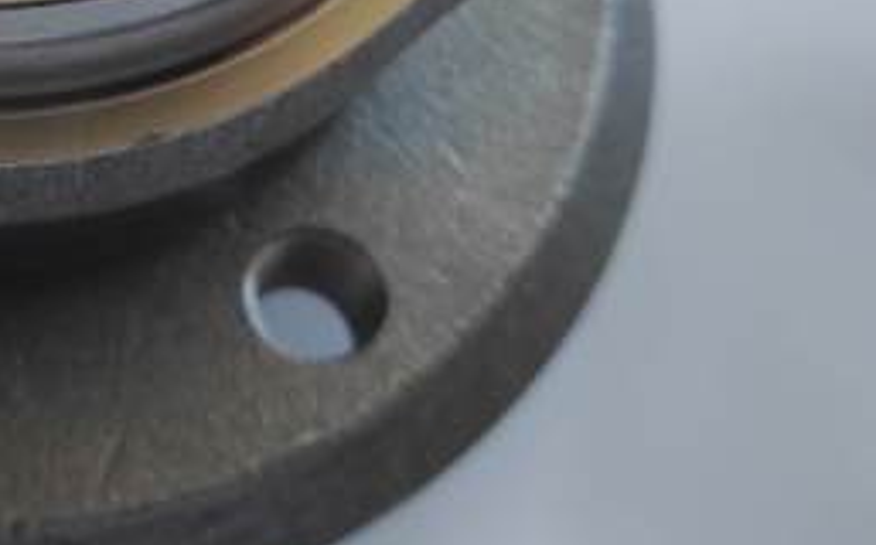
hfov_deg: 29.5
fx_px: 1574
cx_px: 44
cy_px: -75
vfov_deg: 18.8
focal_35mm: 66
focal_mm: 5.43
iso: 108
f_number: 1.89
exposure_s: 1/100
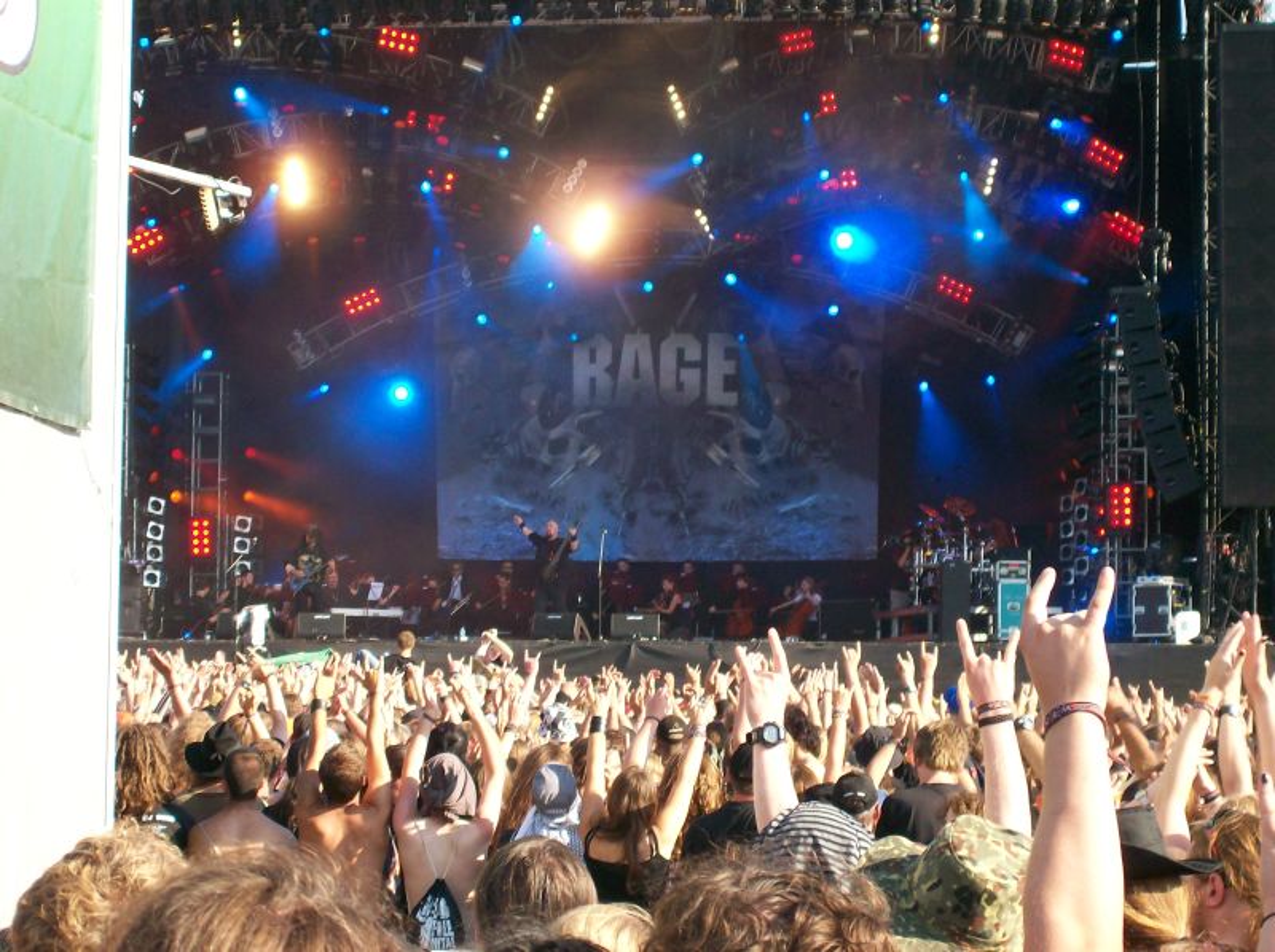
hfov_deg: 18.2
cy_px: 476
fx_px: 3973
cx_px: 638
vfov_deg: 13.7
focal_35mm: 108
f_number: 4.8
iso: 80
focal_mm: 18
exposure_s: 1/188
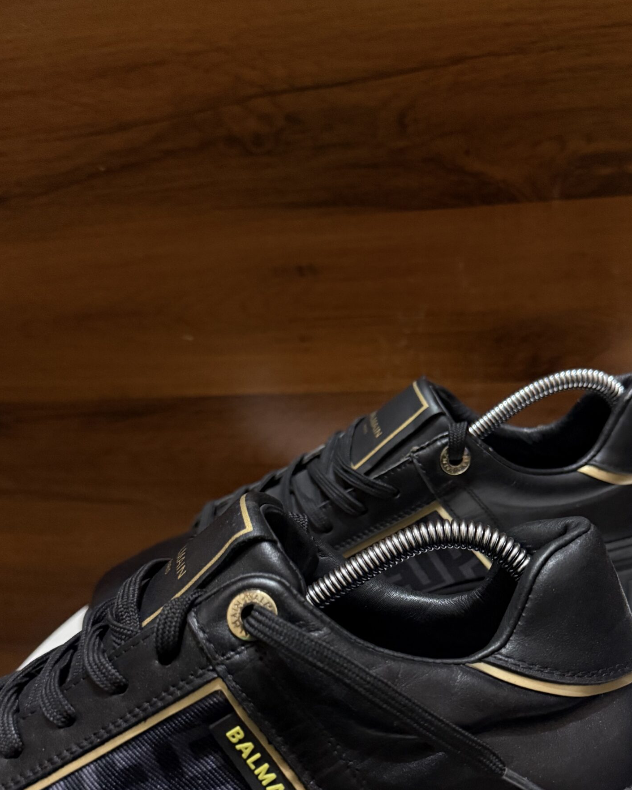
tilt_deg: -28.6
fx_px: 795
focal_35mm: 34
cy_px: 519
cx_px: 421
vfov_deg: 52.0
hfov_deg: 42.8
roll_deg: +5.1
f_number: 1.78
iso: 500
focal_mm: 6.76
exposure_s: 1/50
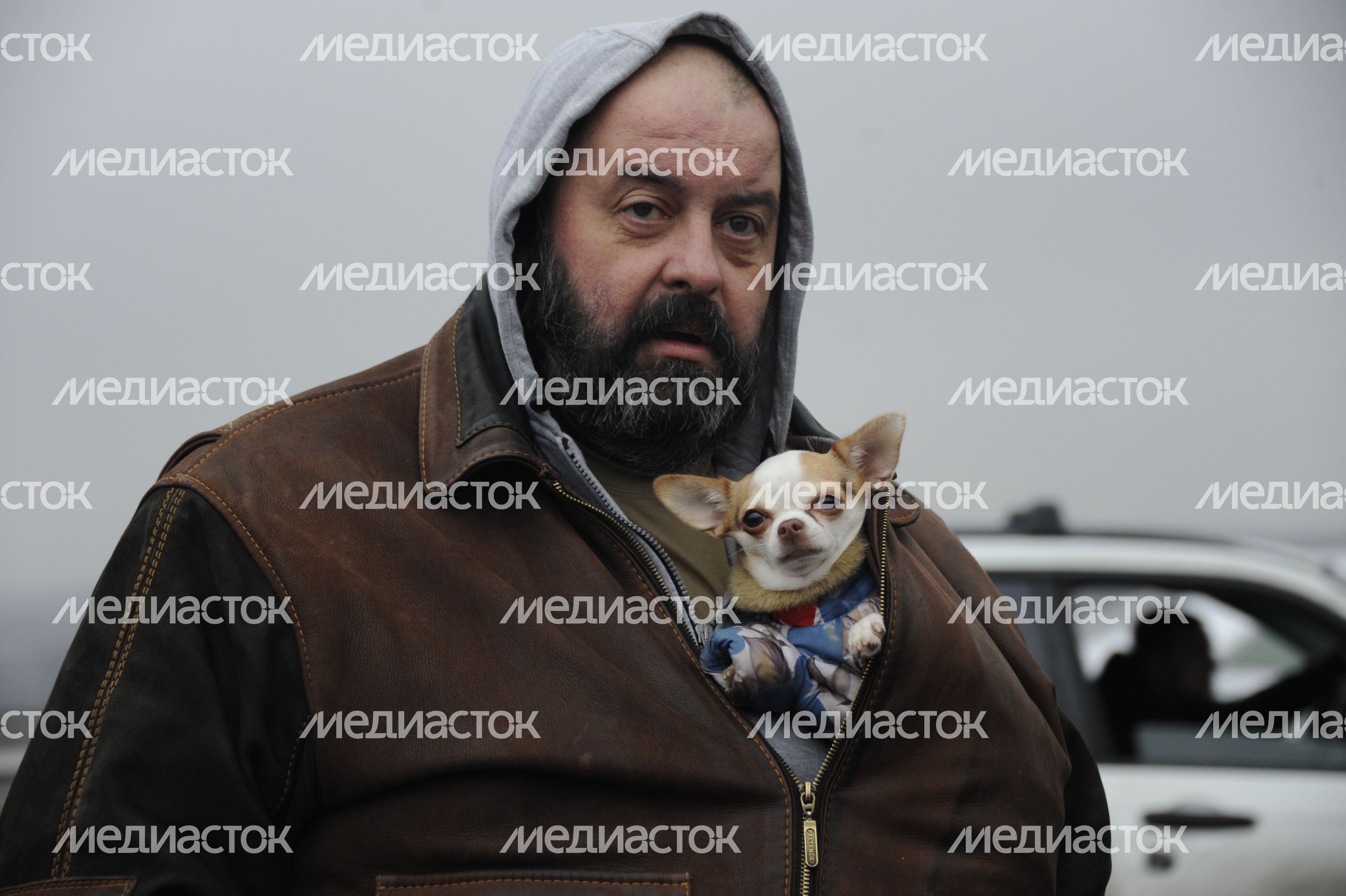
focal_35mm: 98
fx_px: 3662
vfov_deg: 13.9
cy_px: 448
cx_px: 673
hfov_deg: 20.8
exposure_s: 1/160
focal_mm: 98
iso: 1000
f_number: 5.3
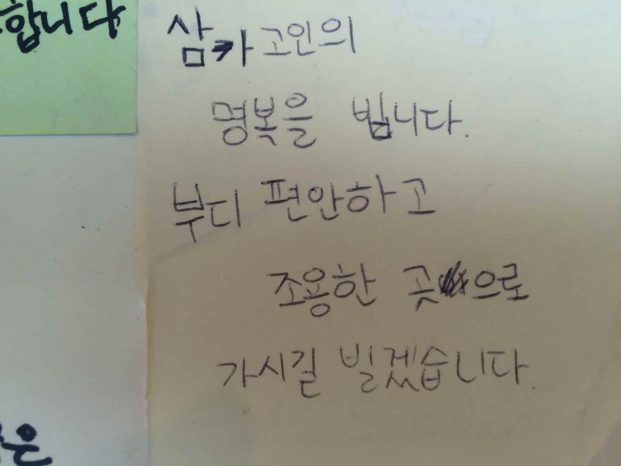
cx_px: 310
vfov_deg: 48.2
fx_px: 520
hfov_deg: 61.7
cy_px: 233
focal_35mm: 29
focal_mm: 4.15
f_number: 2.2
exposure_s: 1/30
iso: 40
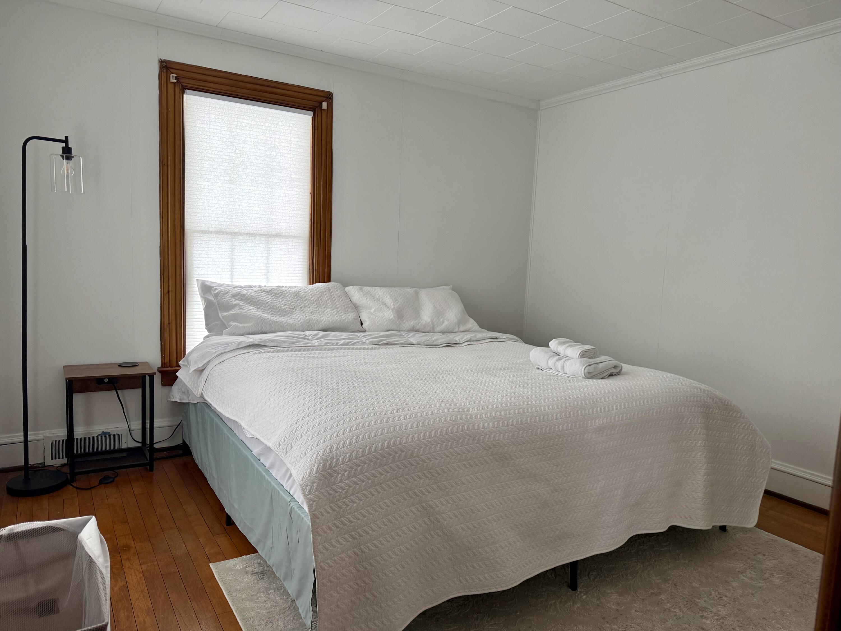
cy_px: 316
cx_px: 420
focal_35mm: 24
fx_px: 583
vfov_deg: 56.8
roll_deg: -2.1
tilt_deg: -6.0
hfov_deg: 71.6
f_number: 1.78
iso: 200
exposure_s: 1/150
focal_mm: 6.76
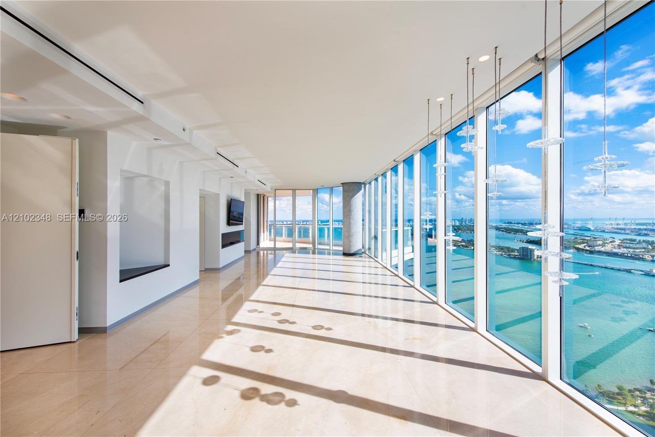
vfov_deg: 81.2
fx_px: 255
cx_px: 328
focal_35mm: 14
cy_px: 218
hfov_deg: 104.2
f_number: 10
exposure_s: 1/60
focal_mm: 14
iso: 100
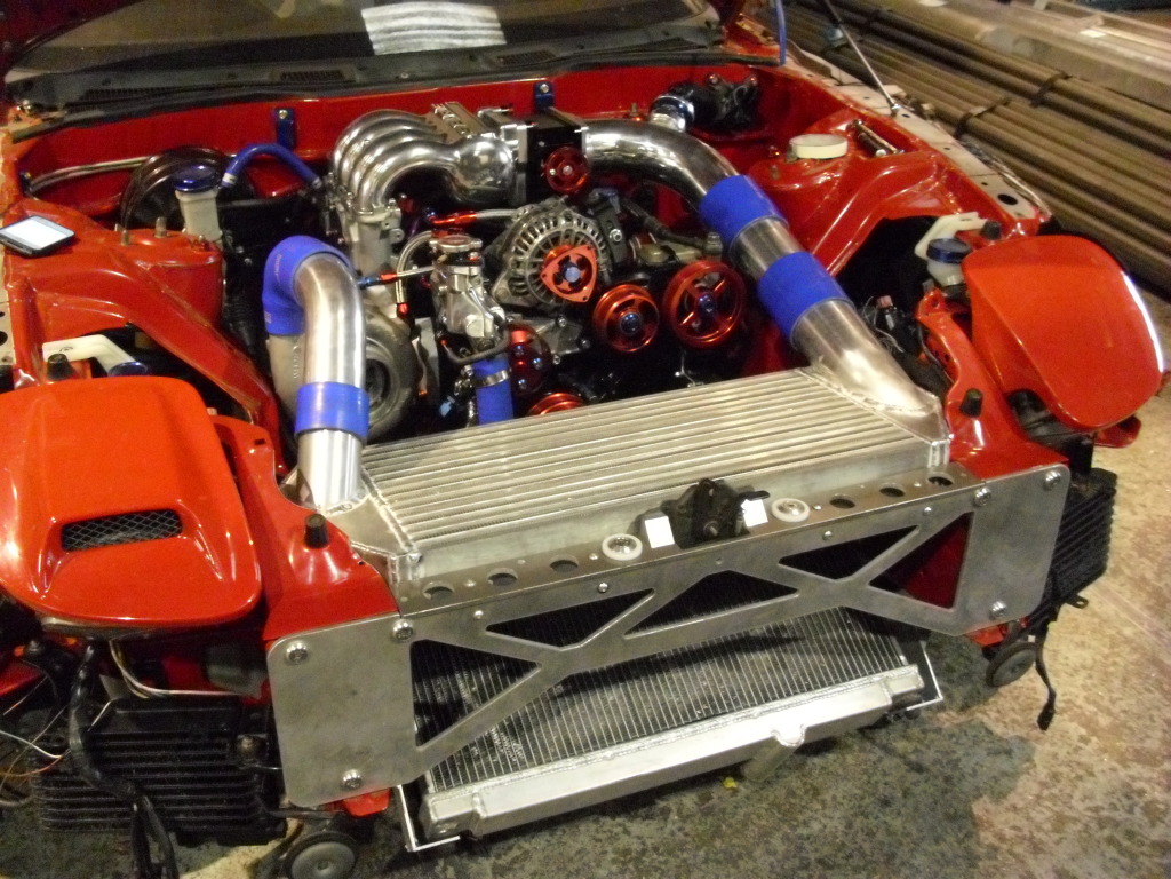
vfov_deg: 37.7
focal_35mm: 38
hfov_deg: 49.0
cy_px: 440
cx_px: 586
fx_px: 1285
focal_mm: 6.2
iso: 800
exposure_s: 1/20
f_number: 2.8
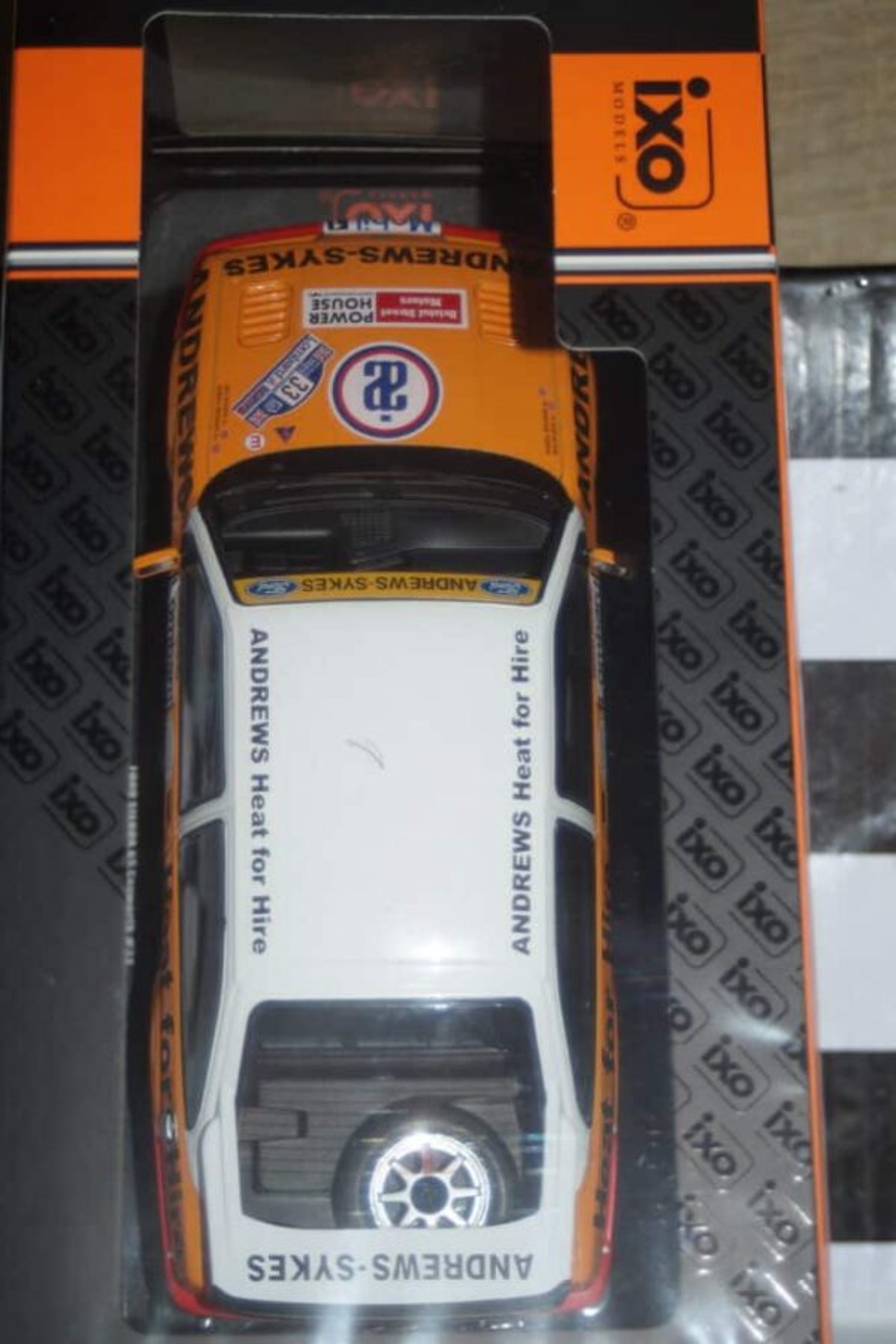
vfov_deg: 27.0
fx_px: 2800
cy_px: 672
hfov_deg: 18.2
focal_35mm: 75
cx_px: 448
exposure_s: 1/80
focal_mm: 50
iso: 200
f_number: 4.5
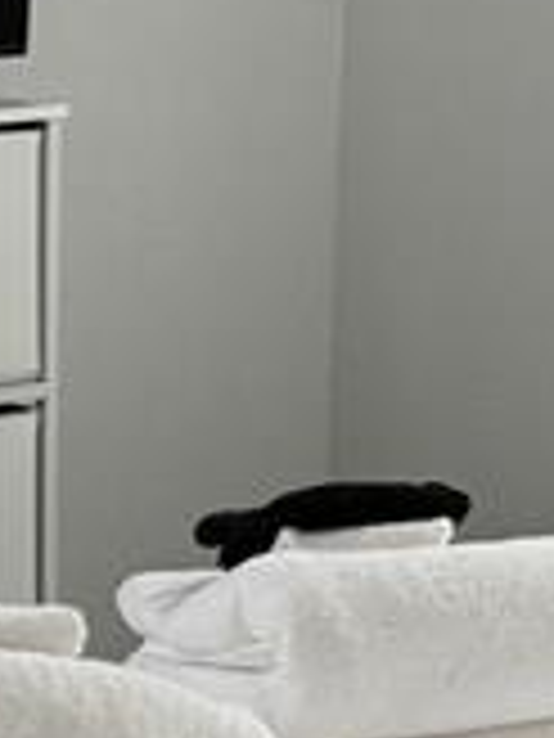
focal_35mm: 176
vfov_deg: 11.2
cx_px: -279
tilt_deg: -13.6
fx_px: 3756
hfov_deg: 8.3
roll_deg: +0.8
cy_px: 688
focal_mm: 6.76
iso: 160
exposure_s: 1/120
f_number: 1.78
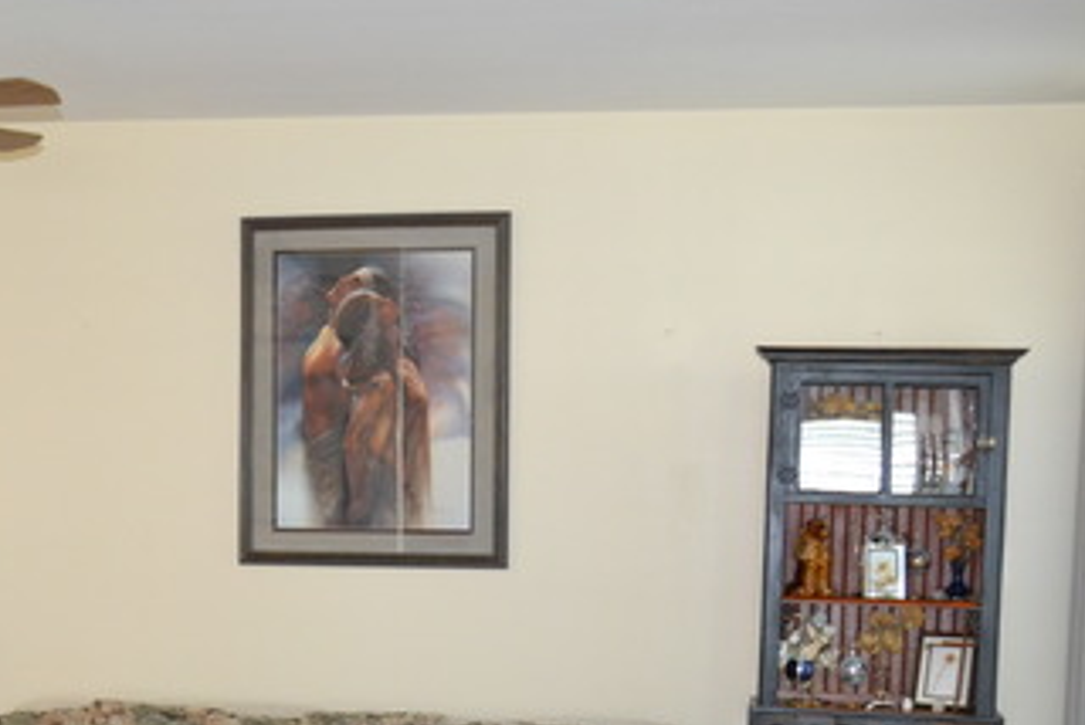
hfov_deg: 27.5
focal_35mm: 72
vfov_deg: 18.8
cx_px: 231
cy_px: 564
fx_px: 2172
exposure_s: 1/60
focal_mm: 24
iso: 1600
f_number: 4
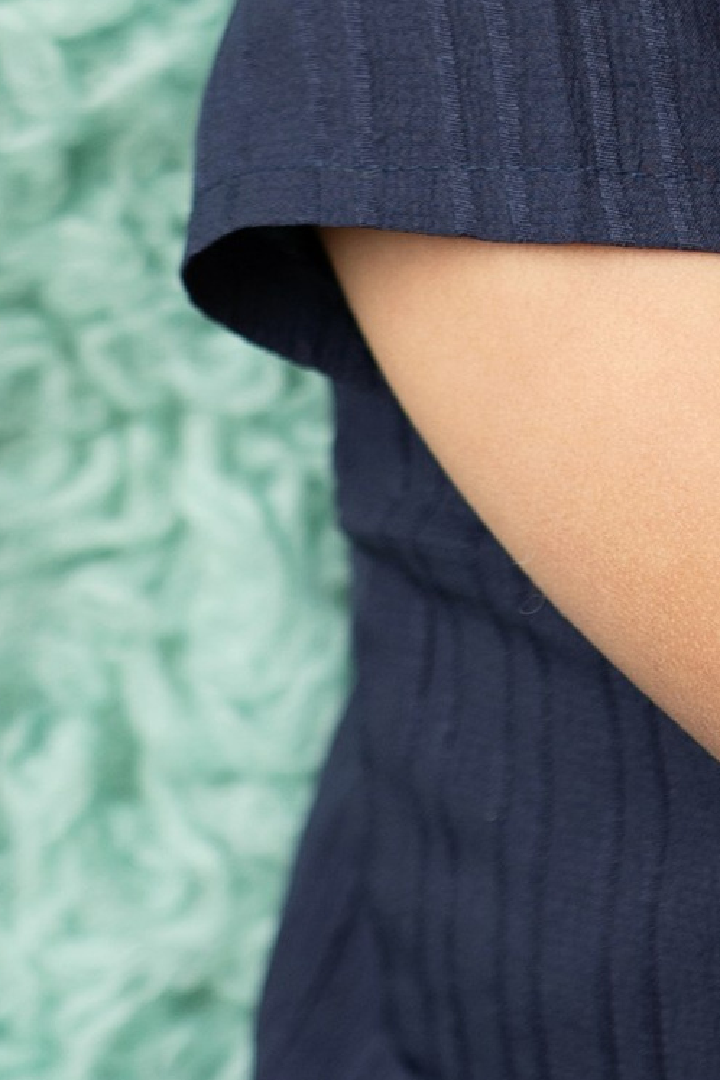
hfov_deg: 7.3
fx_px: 5400
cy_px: -9
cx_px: 1598
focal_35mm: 180
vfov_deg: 11.3
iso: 100
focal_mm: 35
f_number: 2.2
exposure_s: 1/200
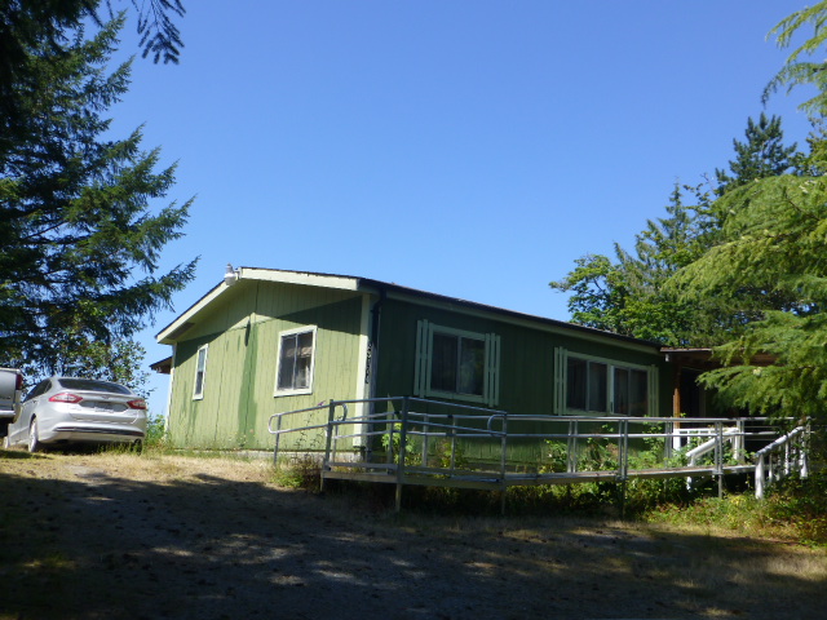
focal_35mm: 34
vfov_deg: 41.8
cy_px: 310
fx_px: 812
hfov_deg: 54.0
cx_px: 414
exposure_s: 1/640
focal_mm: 6.1
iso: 100
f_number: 3.7
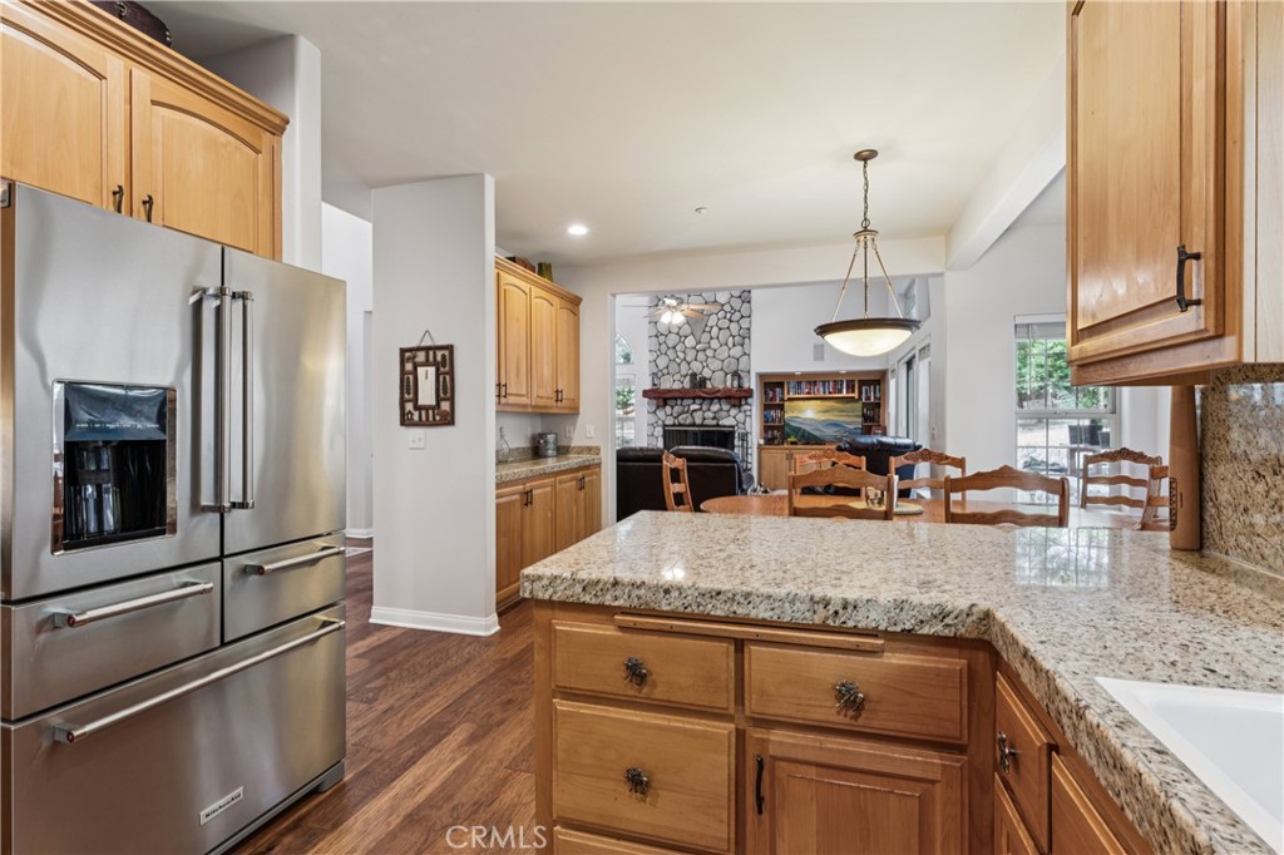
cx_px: 642
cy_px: 428
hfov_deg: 94.7
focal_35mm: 17
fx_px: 592
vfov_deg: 71.7
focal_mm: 16.6
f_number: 13
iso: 100
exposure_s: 1
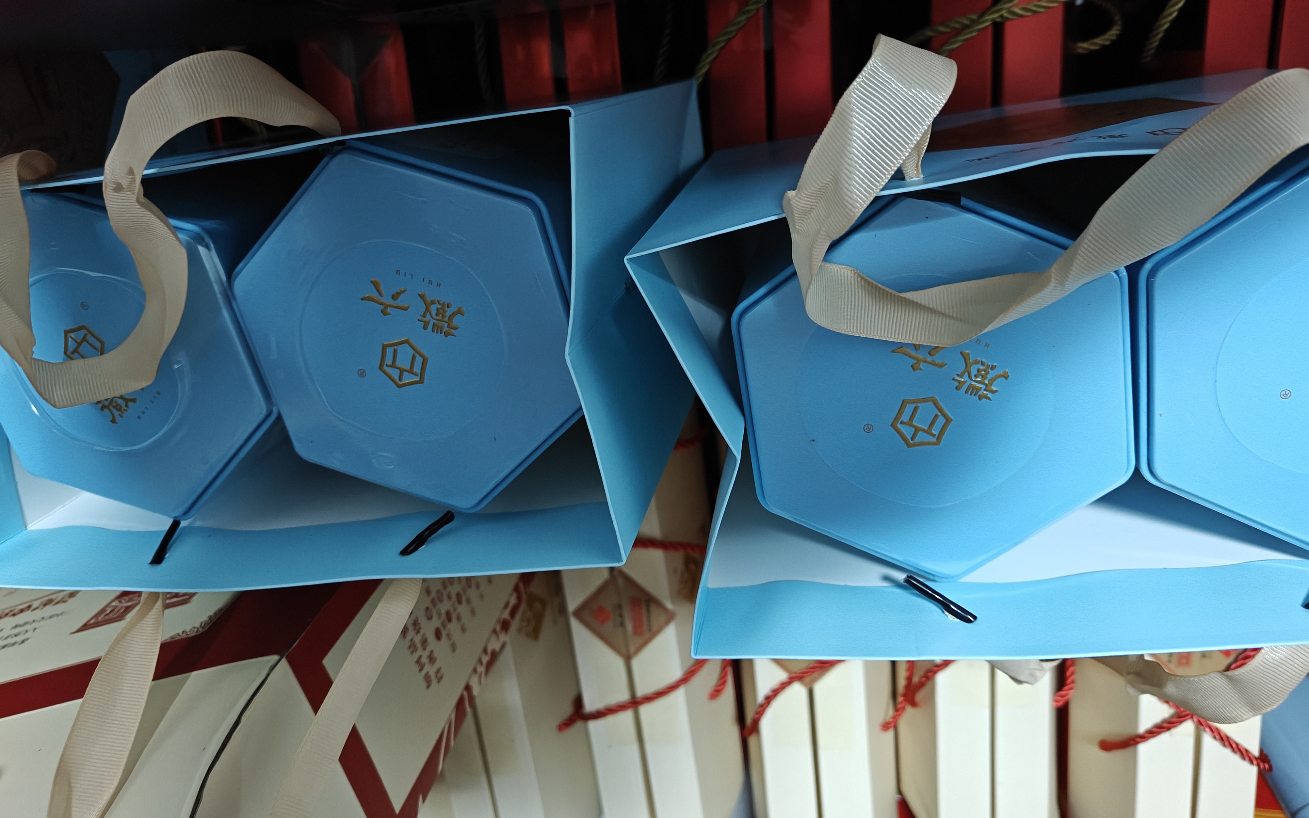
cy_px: 348
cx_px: 661
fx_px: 928
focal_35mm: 26
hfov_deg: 70.4
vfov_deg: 47.4
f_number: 1.8
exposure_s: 1/25
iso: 1250
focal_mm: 5.59
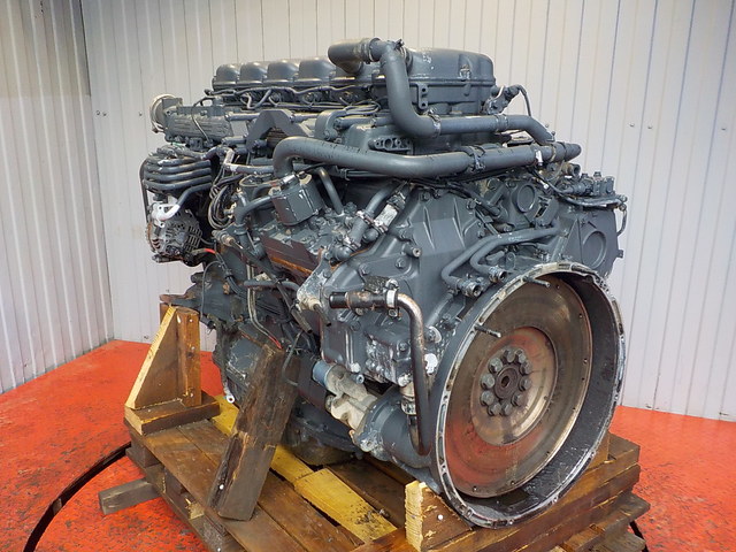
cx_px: 368
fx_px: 638
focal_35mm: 30
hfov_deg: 60.0
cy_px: 276
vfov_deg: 46.8
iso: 250
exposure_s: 1/30
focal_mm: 4.1
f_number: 3.3
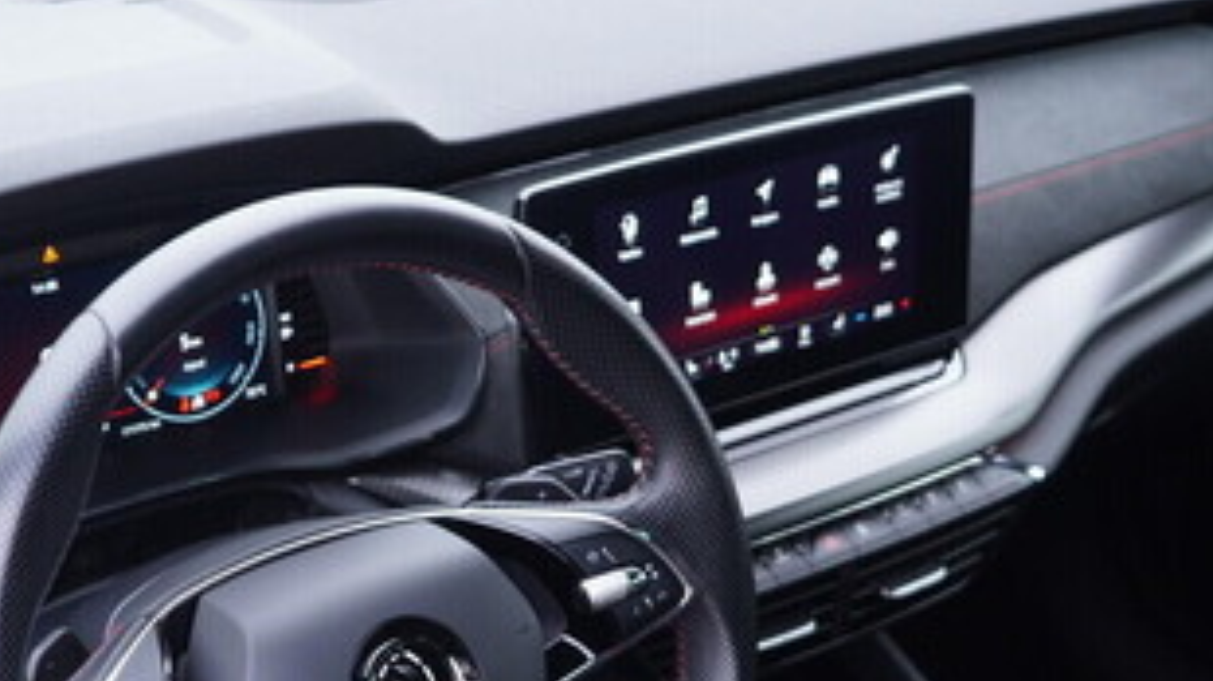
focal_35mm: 67
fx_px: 2154
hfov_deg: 31.2
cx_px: 387
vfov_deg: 17.7
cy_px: 632
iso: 320
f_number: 2.8
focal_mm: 24
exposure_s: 1/40
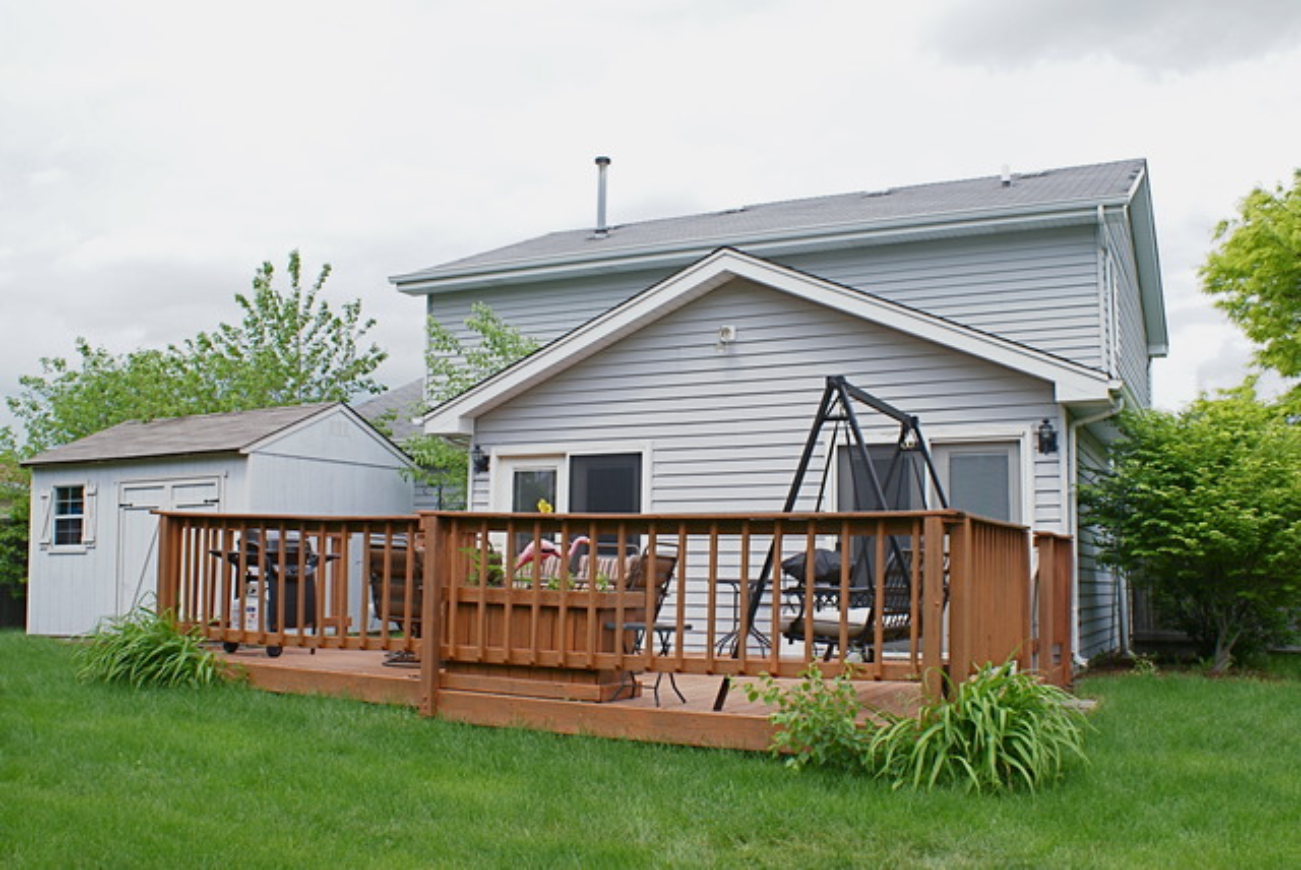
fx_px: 1194
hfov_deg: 57.2
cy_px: 435
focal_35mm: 33
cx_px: 650
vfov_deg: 40.0
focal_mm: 22
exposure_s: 1/100
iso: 100
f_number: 10
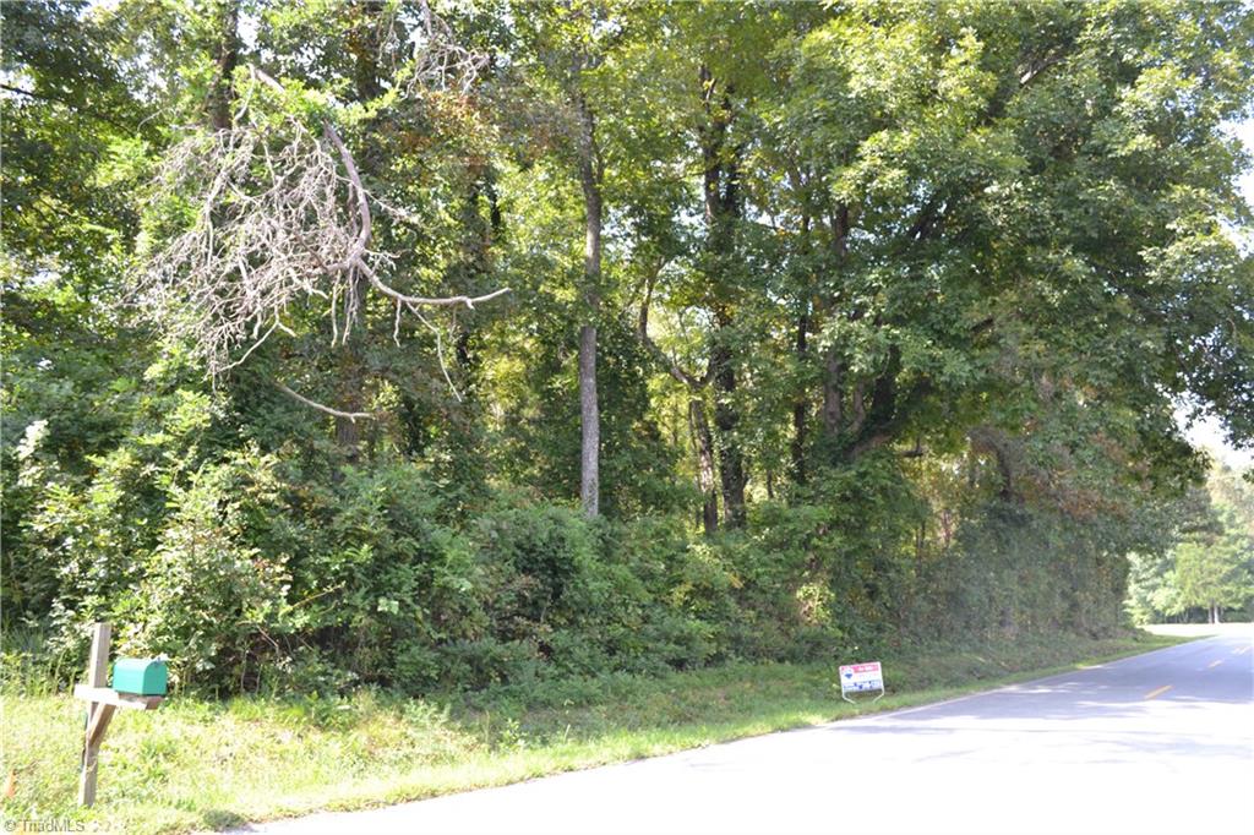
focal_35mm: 30
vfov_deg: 43.6
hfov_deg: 61.9
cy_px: 418
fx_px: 1045
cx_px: 627
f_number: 5.6
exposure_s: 1/125
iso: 250
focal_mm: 20
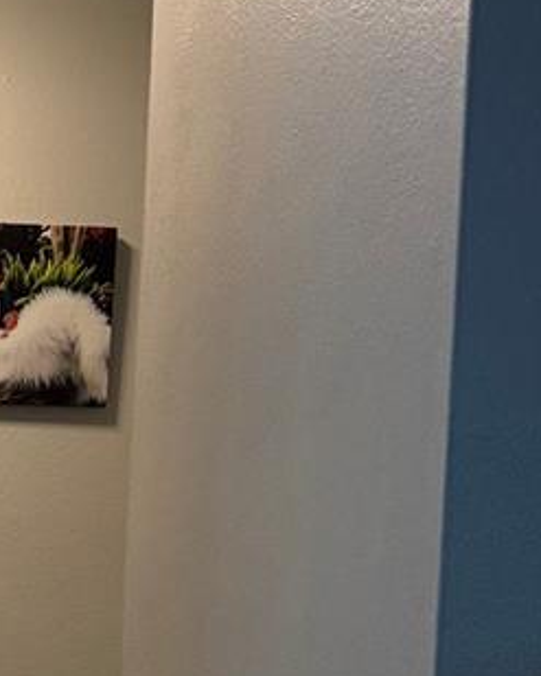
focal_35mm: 91
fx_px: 1822
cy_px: 792
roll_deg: -1.6
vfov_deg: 19.9
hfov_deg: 15.5
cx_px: -293
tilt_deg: -2.0
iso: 320
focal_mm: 6.76
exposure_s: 1/120
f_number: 1.78
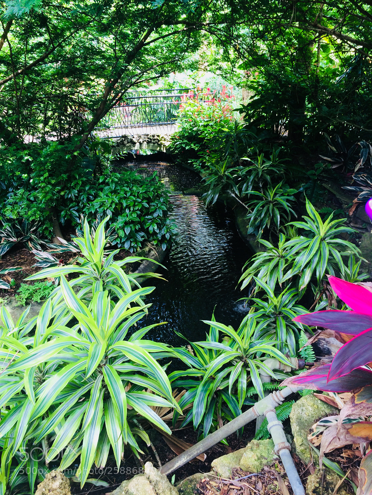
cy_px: 248
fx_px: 416
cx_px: 186
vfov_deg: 61.7
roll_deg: -1.6
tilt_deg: -26.4
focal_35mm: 29
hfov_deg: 48.2
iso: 32
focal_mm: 4.15
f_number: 2.2
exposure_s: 1/60
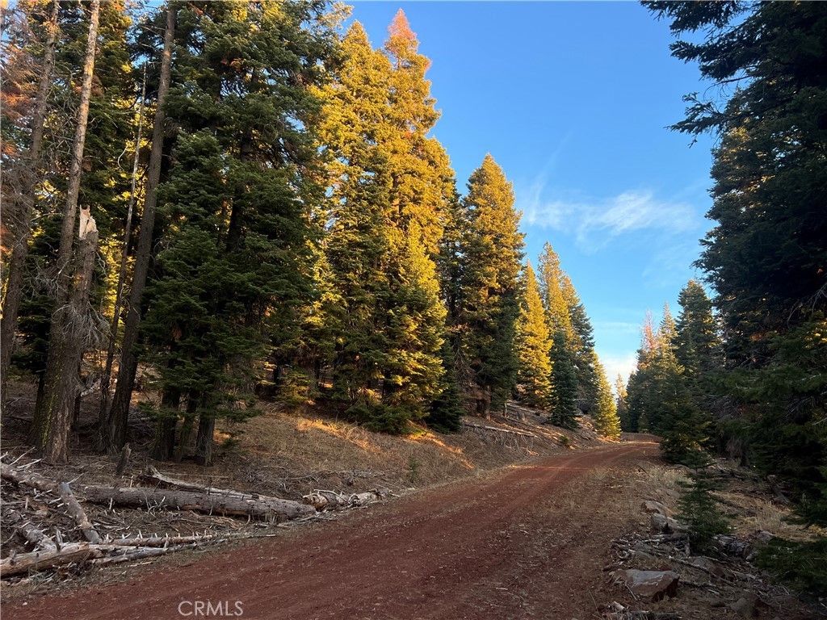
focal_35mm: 26
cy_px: 310
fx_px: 621
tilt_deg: +13.2
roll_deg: -0.9
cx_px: 414
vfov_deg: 53.1
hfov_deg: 67.3
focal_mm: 5.7
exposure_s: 1/355
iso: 50
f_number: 1.5
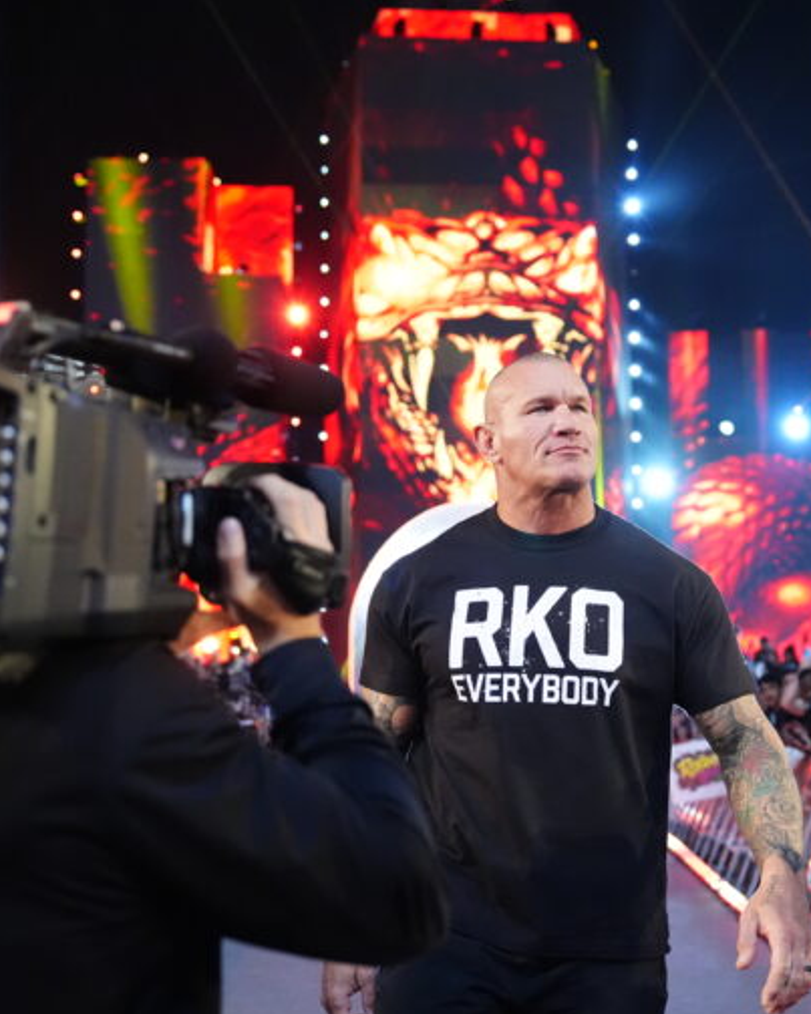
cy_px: 513
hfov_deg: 28.3
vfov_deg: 35.4
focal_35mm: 53
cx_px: 576
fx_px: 1591
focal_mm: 37
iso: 6400
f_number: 2.8
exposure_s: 1/800
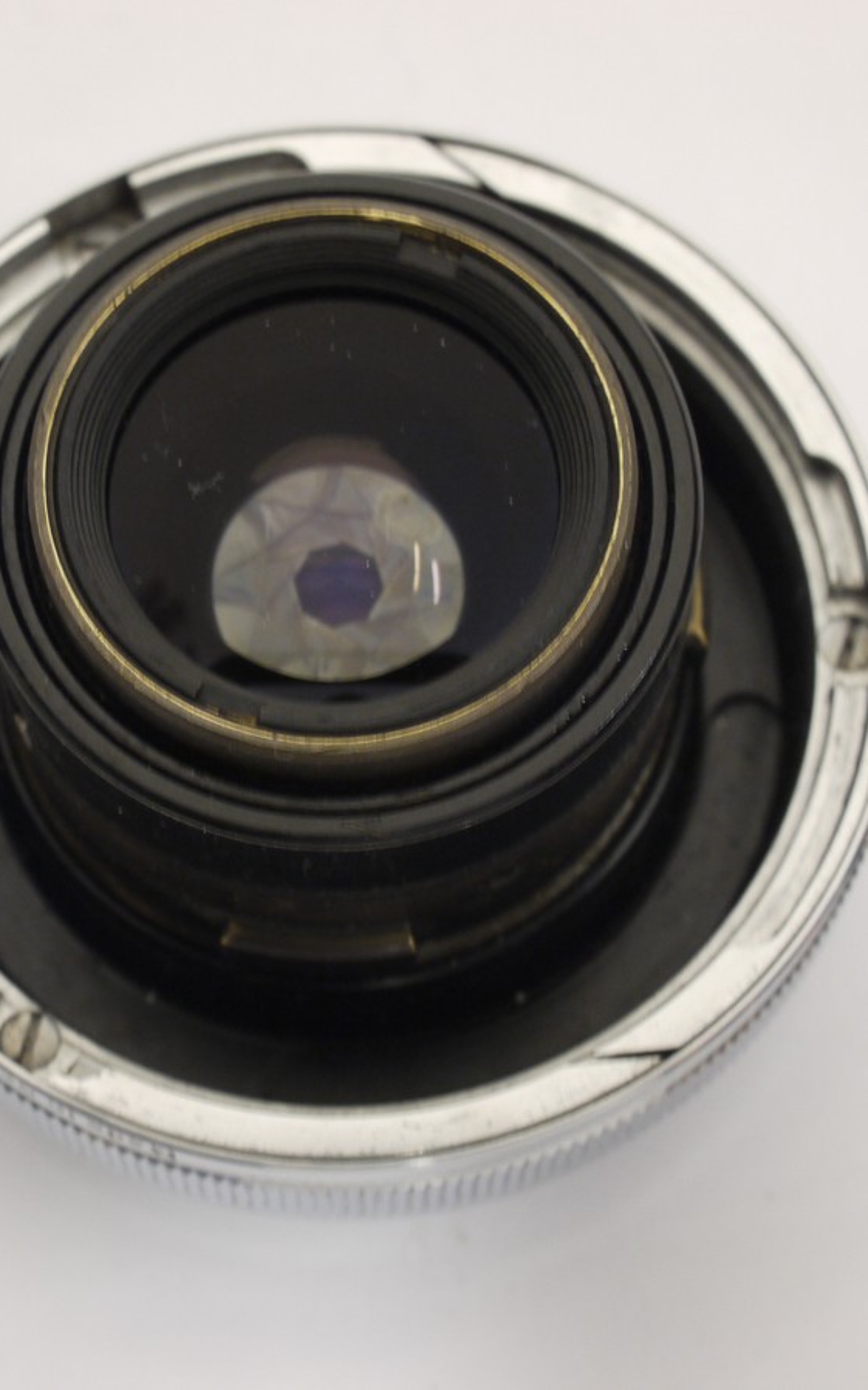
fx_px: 3218
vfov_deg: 24.4
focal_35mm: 85
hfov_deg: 15.3
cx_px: 249
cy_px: 695
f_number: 9
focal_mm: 30
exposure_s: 1/4
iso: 400
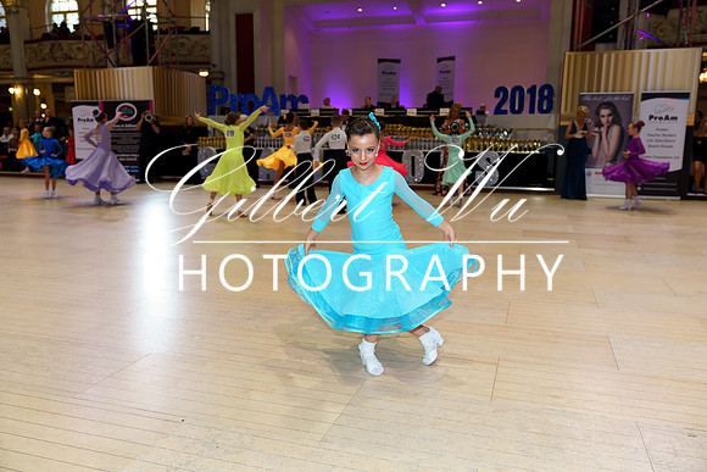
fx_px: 570
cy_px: 236
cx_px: 354
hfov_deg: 63.6
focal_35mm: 29
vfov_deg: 45.0
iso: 400
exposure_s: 1/160
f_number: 2.8
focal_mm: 29
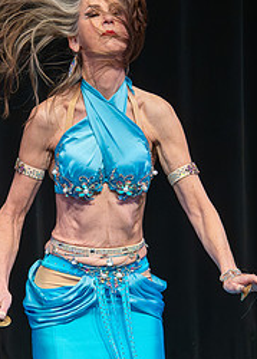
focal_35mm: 388
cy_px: 177
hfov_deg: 3.7
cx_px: 27
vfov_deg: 5.2
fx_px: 3959
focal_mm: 140
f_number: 8
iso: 8000
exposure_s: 1/400
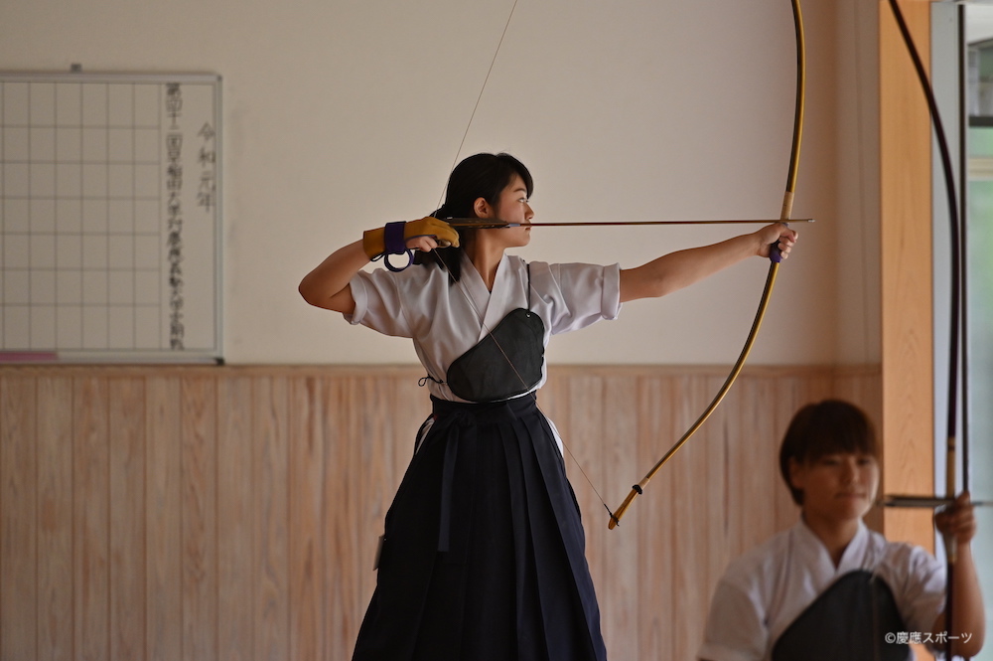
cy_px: 330
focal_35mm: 200
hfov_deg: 10.3
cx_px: 496
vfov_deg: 6.9
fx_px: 5512
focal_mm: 200
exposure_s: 1/5000
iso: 1250
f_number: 2.8
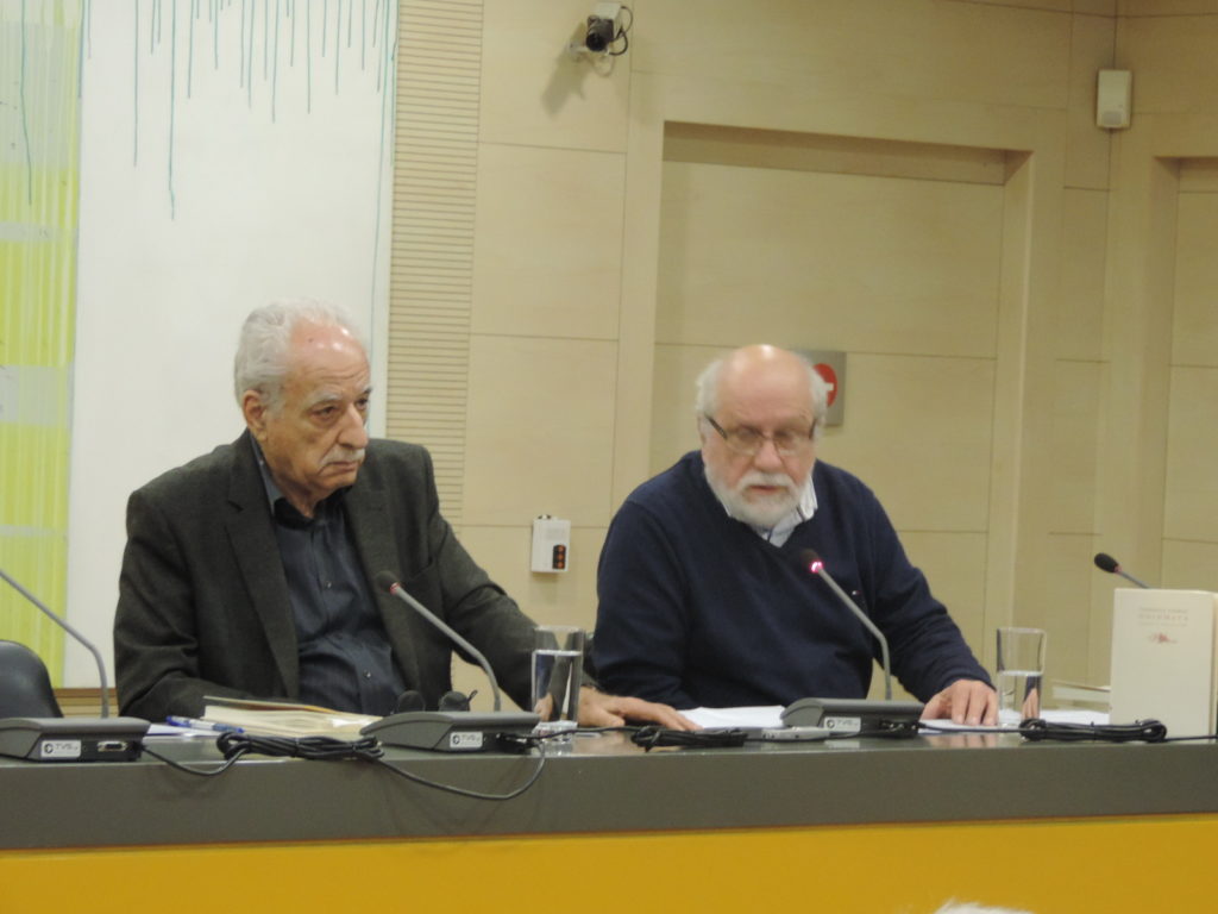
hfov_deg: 13.6
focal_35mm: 145
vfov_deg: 10.2
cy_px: 457
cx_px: 609
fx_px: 5102
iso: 800
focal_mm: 25.8
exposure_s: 1/25
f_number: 4.4
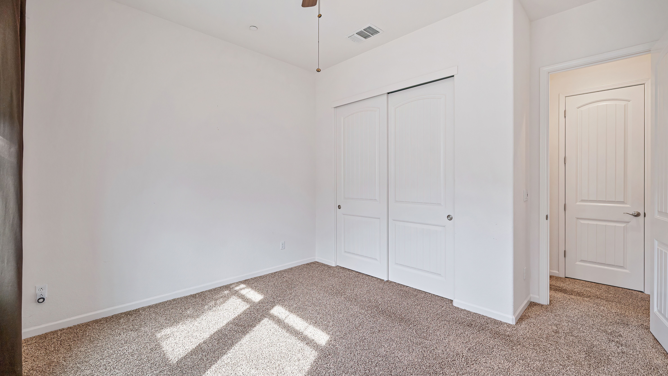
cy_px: 185
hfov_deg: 99.4
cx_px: 331
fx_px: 283
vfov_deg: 67.1
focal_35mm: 16
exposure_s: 1/200
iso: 640
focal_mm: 15
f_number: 7.1
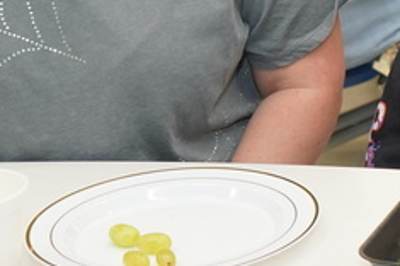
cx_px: 572
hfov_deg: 14.7
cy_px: -14
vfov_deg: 10.3
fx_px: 1454
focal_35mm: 131
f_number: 4
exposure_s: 1/160
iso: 1000
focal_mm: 30
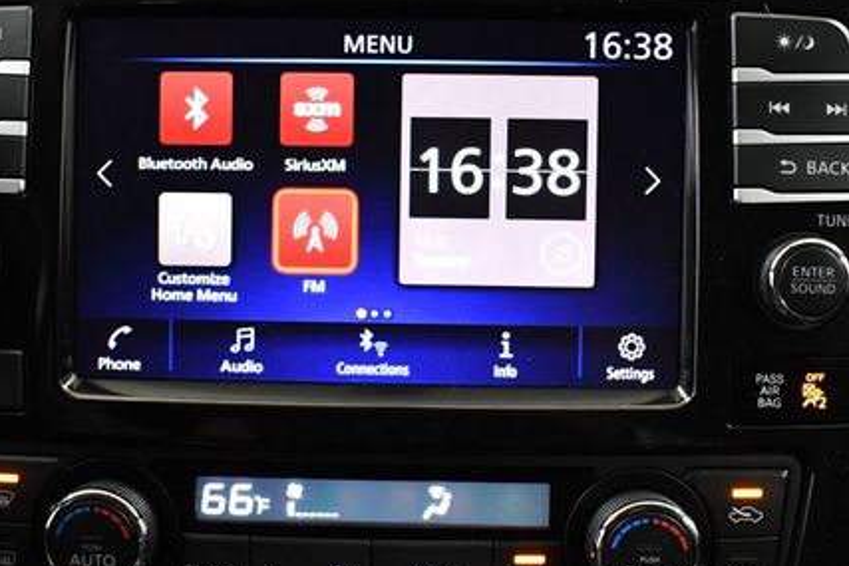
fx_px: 1274
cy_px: 320
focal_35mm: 54
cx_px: 376
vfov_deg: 25.1
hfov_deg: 36.8
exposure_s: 1/80
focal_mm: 18
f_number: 3.5
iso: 3200
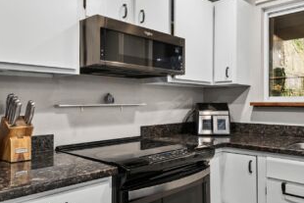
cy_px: 98
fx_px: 262
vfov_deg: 42.4
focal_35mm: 31
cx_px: 147
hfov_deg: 60.2
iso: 1000
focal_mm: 24
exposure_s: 1/6
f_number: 6.7
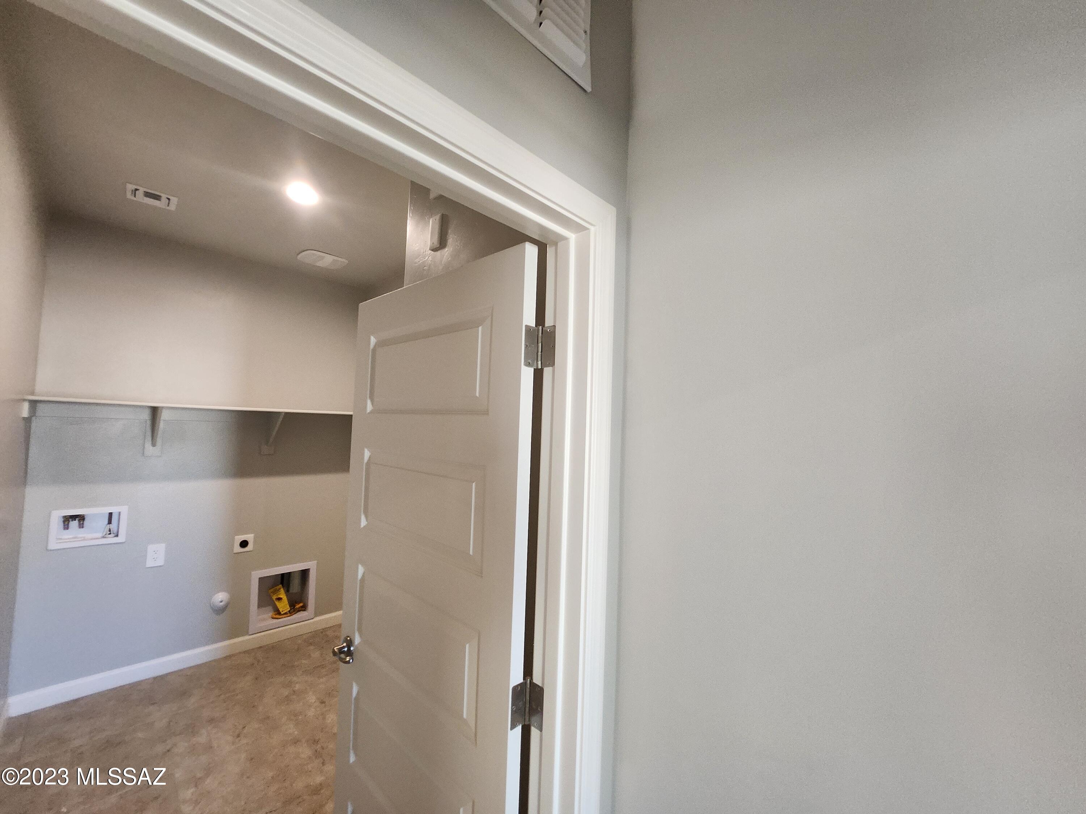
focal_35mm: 13
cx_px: 543
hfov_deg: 106.2
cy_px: 407
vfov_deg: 89.9
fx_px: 408
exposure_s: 1/60
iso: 400
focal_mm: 1.7
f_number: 2.2
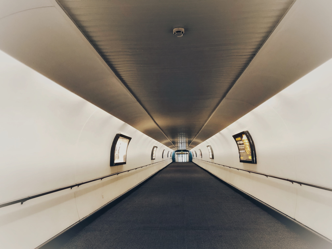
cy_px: 124
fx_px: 269
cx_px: 166
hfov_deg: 63.4
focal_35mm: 28
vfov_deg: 49.7
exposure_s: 1/25
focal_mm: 3.99
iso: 32
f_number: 1.8
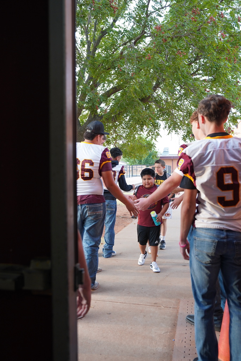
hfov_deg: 41.1
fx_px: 321
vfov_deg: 58.7
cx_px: 120
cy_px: 180
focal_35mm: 32
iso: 500
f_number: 4
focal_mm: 32
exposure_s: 1/160
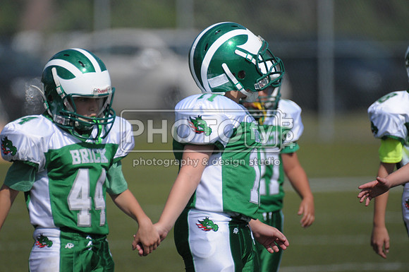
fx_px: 6807
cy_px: 136
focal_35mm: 600
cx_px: 204
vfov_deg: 2.3
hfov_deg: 3.4
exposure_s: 1/8000
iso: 640
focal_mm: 400
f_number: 4
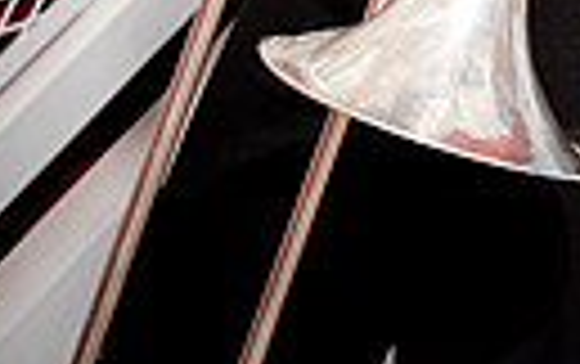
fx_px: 3830
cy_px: -553
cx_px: 611
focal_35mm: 242
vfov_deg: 5.3
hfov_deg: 8.6
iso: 100
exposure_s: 1/250
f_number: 5
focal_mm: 68
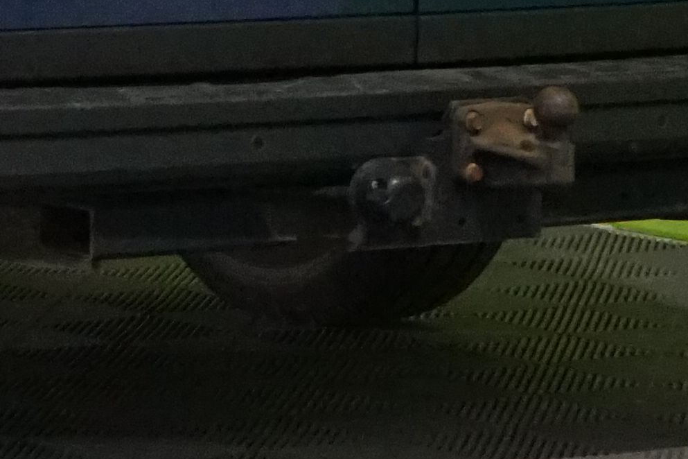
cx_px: -460
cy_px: -525
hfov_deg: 7.0
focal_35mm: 290
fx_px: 5542
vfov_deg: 4.7
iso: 6400
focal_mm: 48
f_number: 13
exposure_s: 1/40
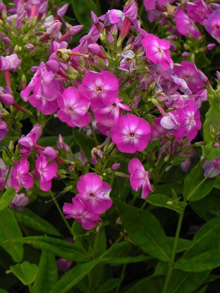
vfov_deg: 9.3
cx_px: 110
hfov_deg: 7.0
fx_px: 1796
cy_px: 146
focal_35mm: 212
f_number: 5
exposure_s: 1/50
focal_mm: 37.7
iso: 160
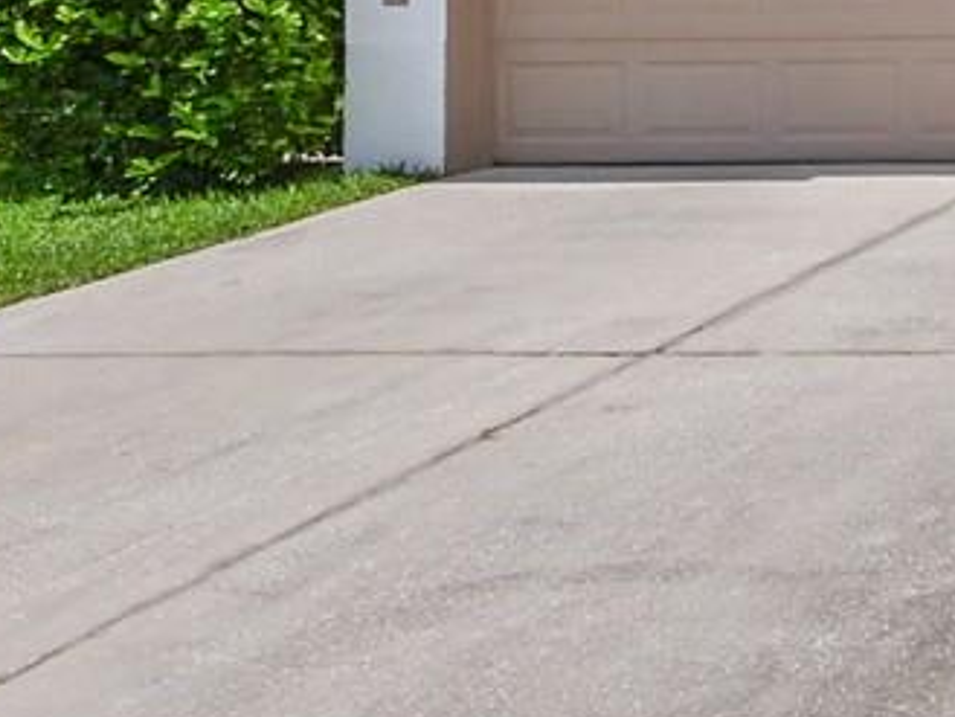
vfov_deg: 18.9
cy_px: -380
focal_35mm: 68
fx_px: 1877
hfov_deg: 17.7
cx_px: 2003
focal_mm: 7
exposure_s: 1/640
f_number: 10
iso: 200
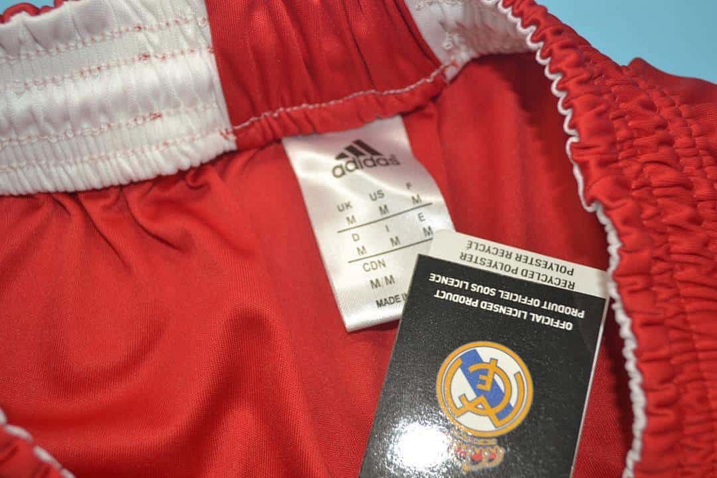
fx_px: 956
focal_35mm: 48
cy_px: 239
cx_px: 358
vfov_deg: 28.1
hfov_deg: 41.1
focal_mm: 32
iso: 200
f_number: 4.8
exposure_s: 1/100
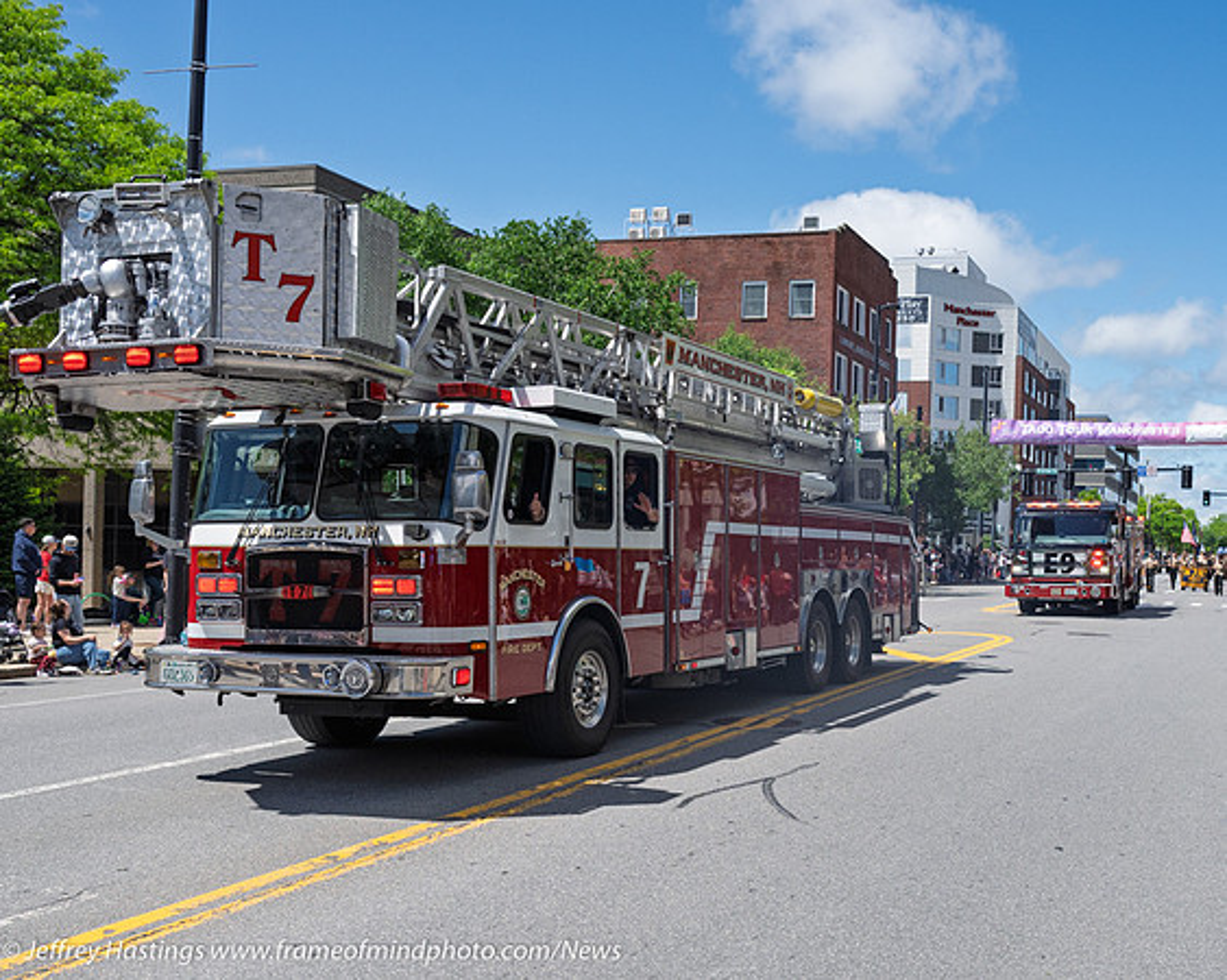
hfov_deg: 44.1
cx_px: 741
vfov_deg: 36.0
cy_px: 568
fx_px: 1504
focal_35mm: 41
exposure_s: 1/4000
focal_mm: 28.5
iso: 500
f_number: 5
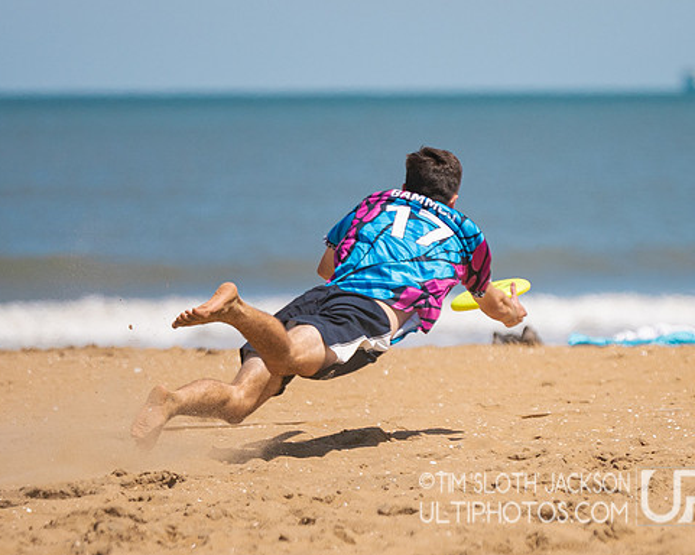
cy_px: 306
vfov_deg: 3.7
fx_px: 8632
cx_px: 503
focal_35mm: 420
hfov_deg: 4.6
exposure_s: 1/8000
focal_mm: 200
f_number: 2.8
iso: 400
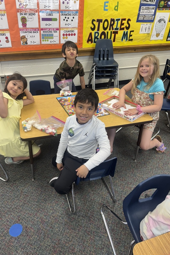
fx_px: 184
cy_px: 126
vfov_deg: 69.4
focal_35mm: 26
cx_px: 75
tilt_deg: -35.2
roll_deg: -0.9
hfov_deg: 49.4
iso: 160
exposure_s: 1/120
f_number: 1.78
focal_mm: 6.76
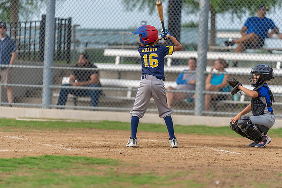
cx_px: 141
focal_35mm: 200
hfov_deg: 10.3
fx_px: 1567
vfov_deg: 6.9
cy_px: 94
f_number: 2.8
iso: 1000
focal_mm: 200
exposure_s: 1/1000
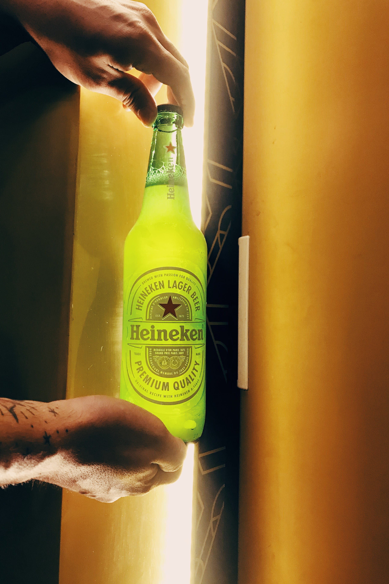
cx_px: 164
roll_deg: -0.8
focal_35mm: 30
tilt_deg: +3.2
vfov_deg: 61.9
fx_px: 486
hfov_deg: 43.5
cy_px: 293
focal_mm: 3.99
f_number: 1.8
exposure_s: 1/17
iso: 40
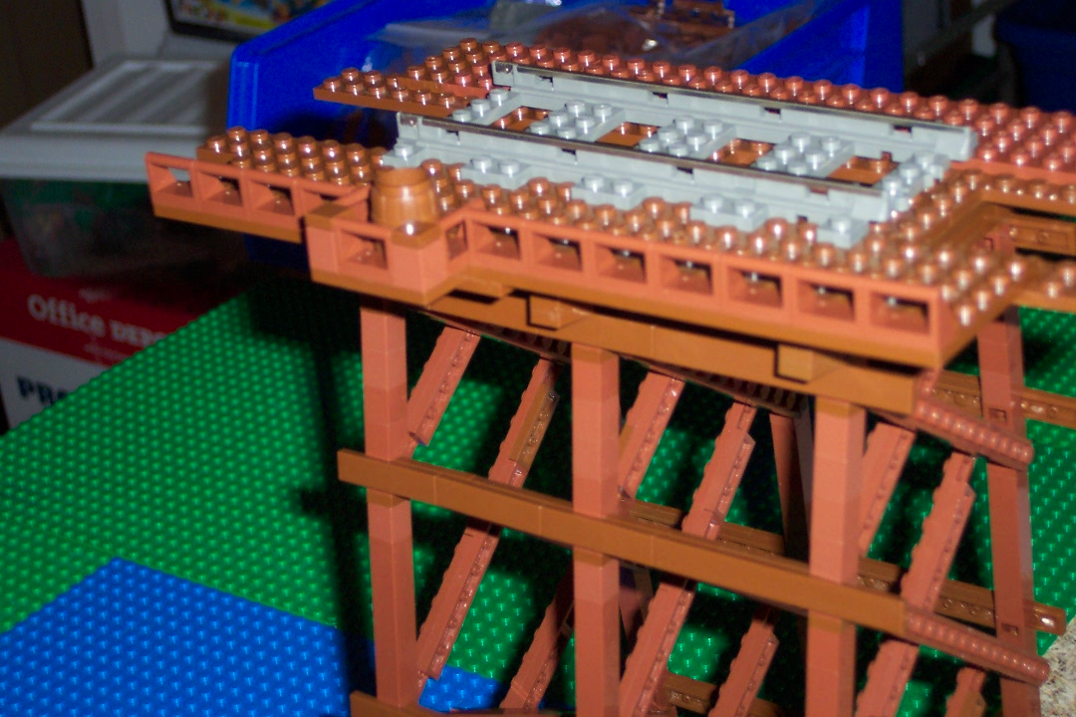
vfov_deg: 17.9
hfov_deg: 26.7
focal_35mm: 76
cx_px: 538
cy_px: 358
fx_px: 2271
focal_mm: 16
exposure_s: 1/60
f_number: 4
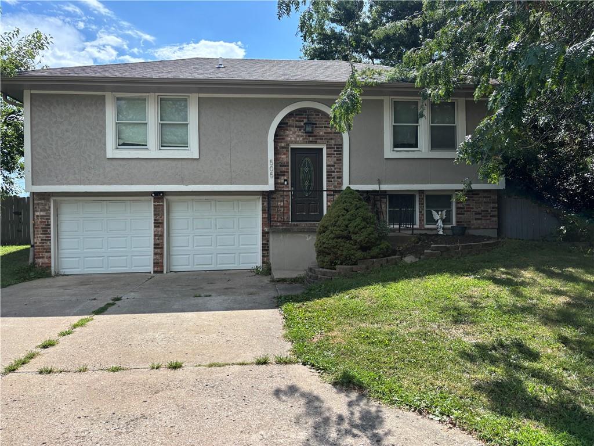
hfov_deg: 67.3
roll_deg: +0.3
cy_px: 223
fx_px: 446
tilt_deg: -0.5
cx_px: 297
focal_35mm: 26
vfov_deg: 53.1
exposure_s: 1/1949
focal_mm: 5.96
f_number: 1.6
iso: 50
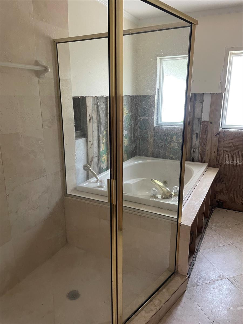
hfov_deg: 53.1
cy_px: 162
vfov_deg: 67.3
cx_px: 122
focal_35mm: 26
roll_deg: +1.2
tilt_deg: -15.1
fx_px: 243
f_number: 1.6
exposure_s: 1/60
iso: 250
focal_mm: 4.2
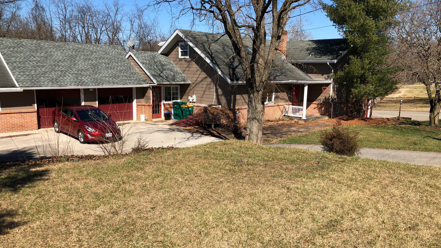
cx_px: 218
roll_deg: -0.5
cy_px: 141
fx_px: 363
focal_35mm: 31
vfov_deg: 37.7
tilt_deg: -12.4
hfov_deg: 62.6
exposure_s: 1/1845
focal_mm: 3.99
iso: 20
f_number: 1.8
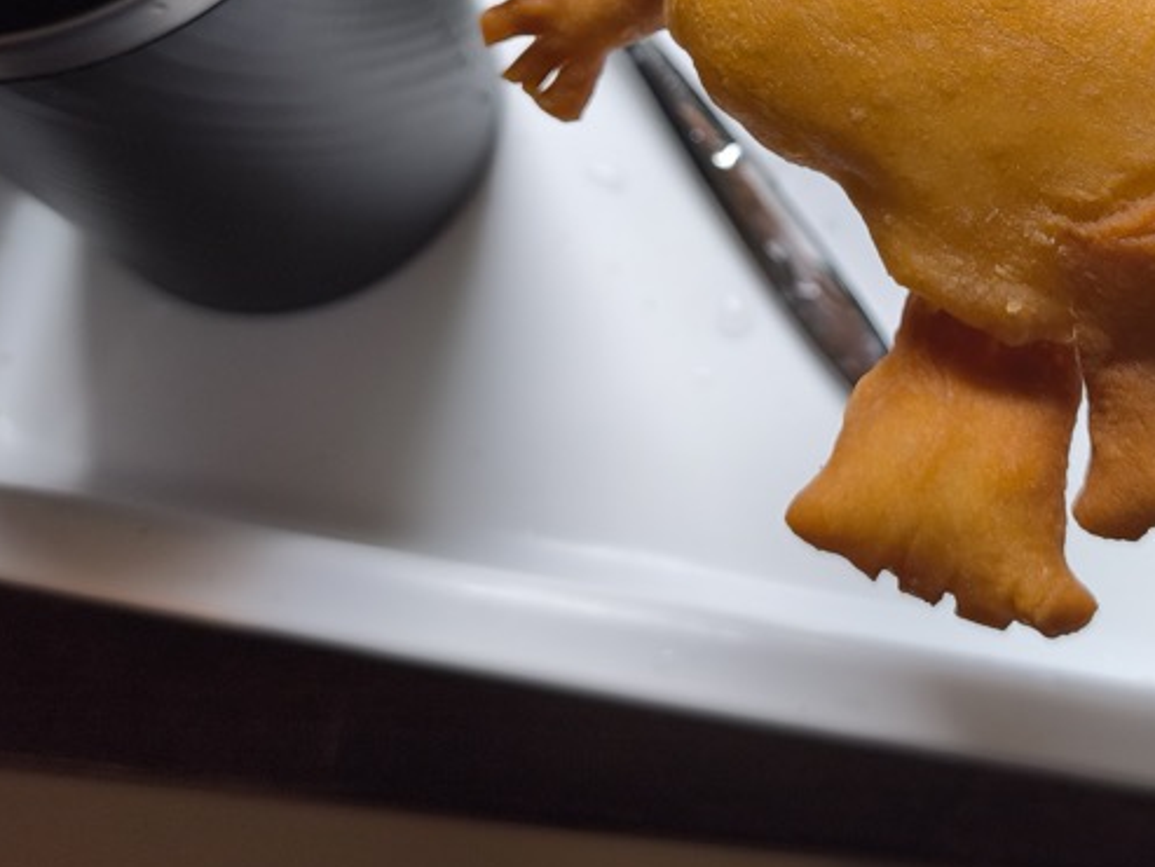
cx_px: 897
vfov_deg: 25.0
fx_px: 1869
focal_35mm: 56
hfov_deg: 33.5
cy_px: 23
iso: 125
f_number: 1.6
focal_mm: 6.57
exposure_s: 1/100
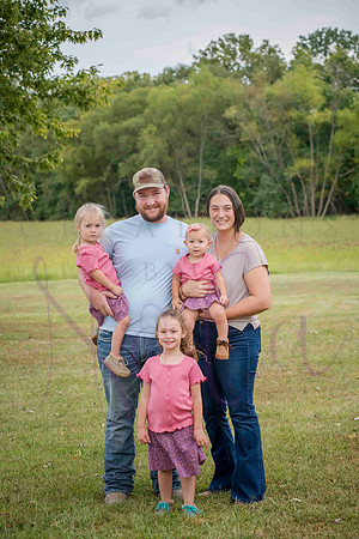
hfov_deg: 17.1
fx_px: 1197
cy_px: 270
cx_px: 180
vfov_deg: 25.4
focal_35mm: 80
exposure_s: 1/400
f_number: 5.6
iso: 400
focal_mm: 80
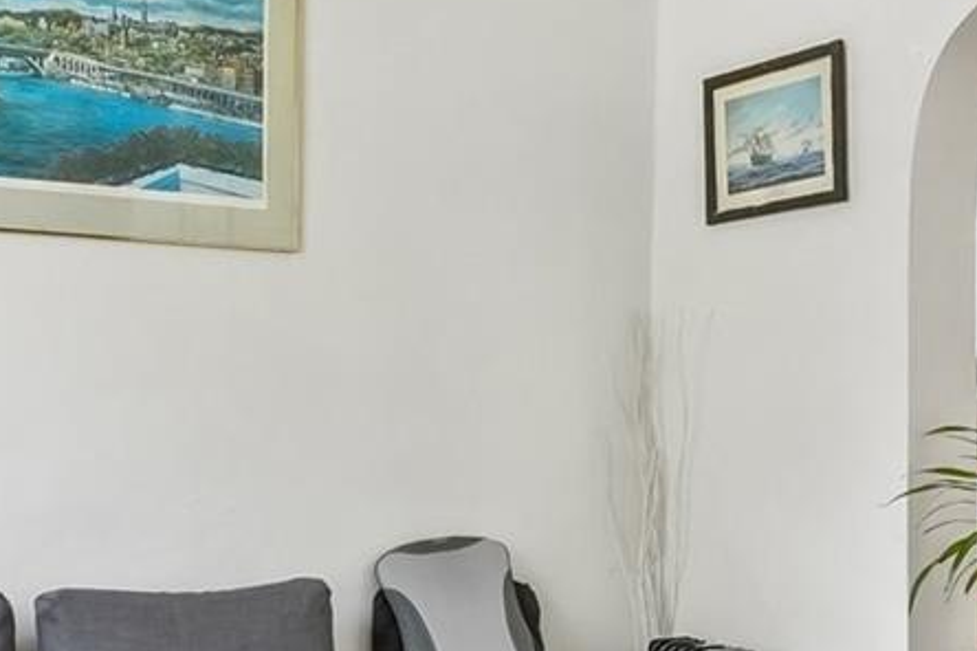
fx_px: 1465
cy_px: 260
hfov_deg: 36.9
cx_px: 517
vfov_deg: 25.0
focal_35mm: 54
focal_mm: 10
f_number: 8
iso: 800
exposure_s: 1/40
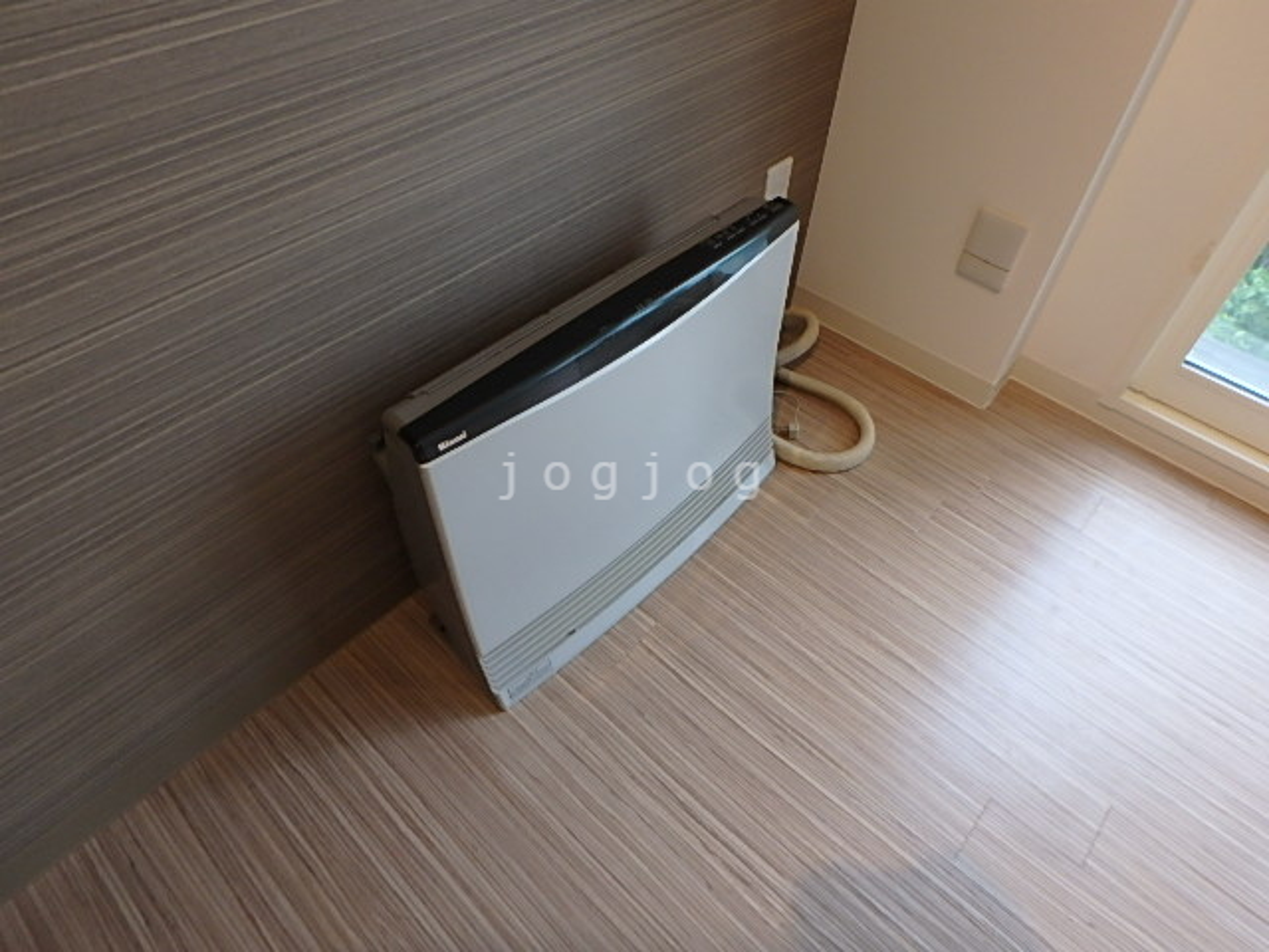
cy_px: 476
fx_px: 770
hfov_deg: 79.0
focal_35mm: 21
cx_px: 634
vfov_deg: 63.4
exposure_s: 1/30
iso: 200
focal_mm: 3.7
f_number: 3.5
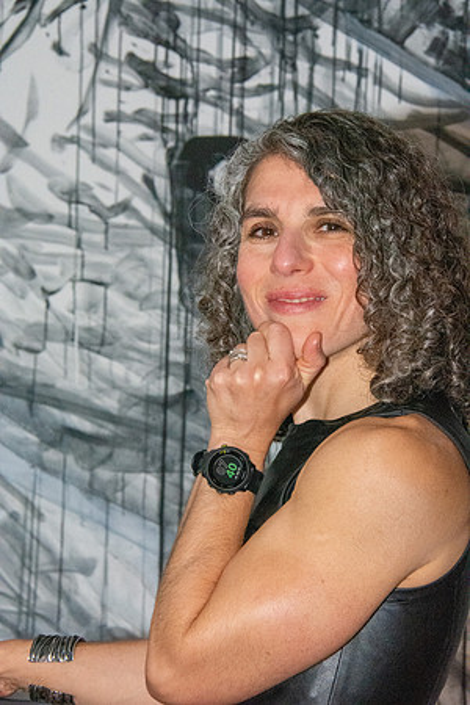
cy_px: 352
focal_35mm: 188
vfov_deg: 11.0
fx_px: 3672
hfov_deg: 7.3
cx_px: 235
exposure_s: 1/250
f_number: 14
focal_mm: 125
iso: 5000
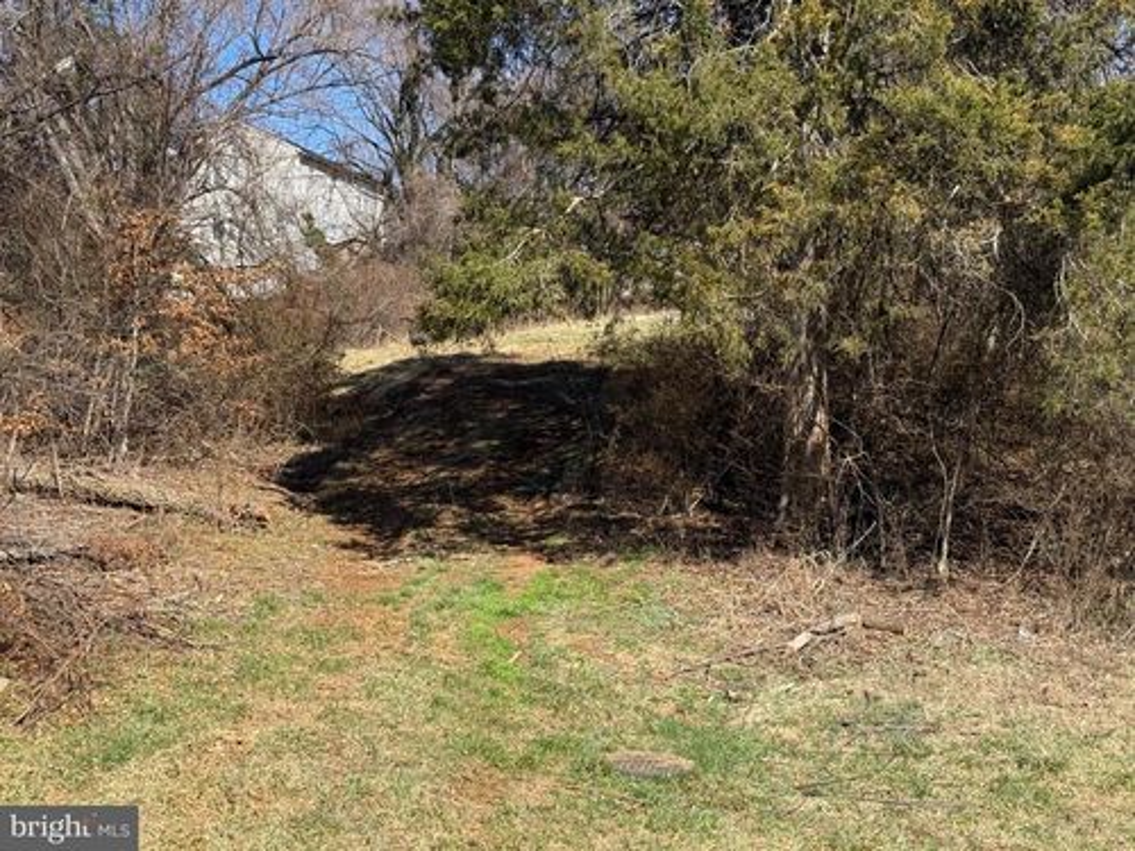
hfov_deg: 39.7
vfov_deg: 30.3
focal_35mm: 48
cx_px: 568
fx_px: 1574
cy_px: 426
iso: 100
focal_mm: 6.76
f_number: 1.78
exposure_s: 1/3378
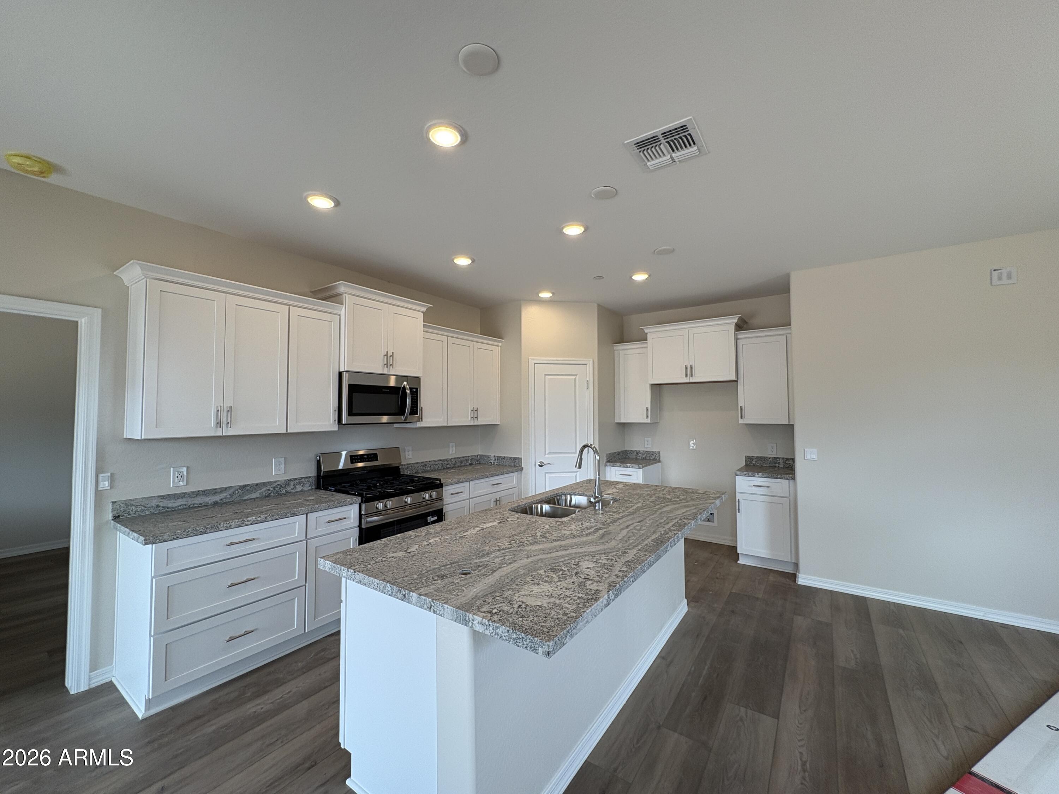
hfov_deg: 102.1
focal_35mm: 14
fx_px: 428
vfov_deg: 85.7
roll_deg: +0.7
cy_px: 397
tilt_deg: +1.9
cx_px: 530
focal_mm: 2.22
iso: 64
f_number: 2.2
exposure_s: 1/120
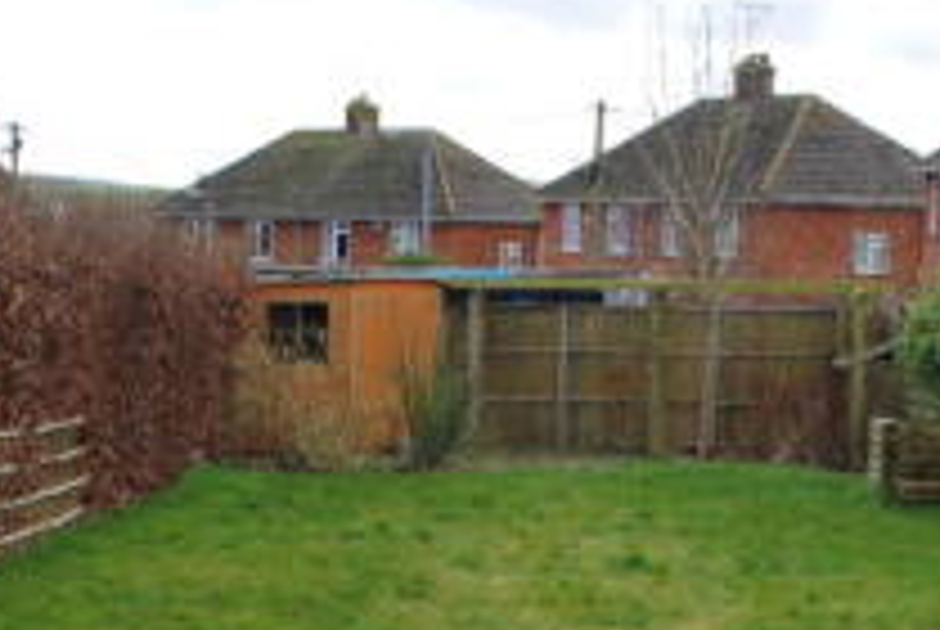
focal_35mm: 103
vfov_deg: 13.2
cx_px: 389
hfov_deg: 19.8
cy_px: 628
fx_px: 2693
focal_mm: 22
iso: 100
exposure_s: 1/160
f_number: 6.3
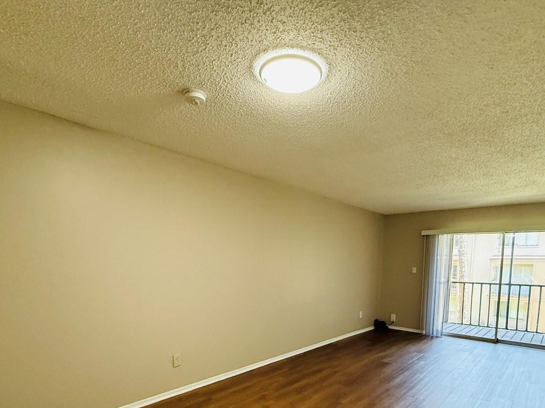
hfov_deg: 78.8
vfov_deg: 60.8
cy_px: 292
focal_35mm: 21
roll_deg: -1.0
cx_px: 297
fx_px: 331
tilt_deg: -2.9
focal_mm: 2.22
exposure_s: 1/120
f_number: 2.2
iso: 500
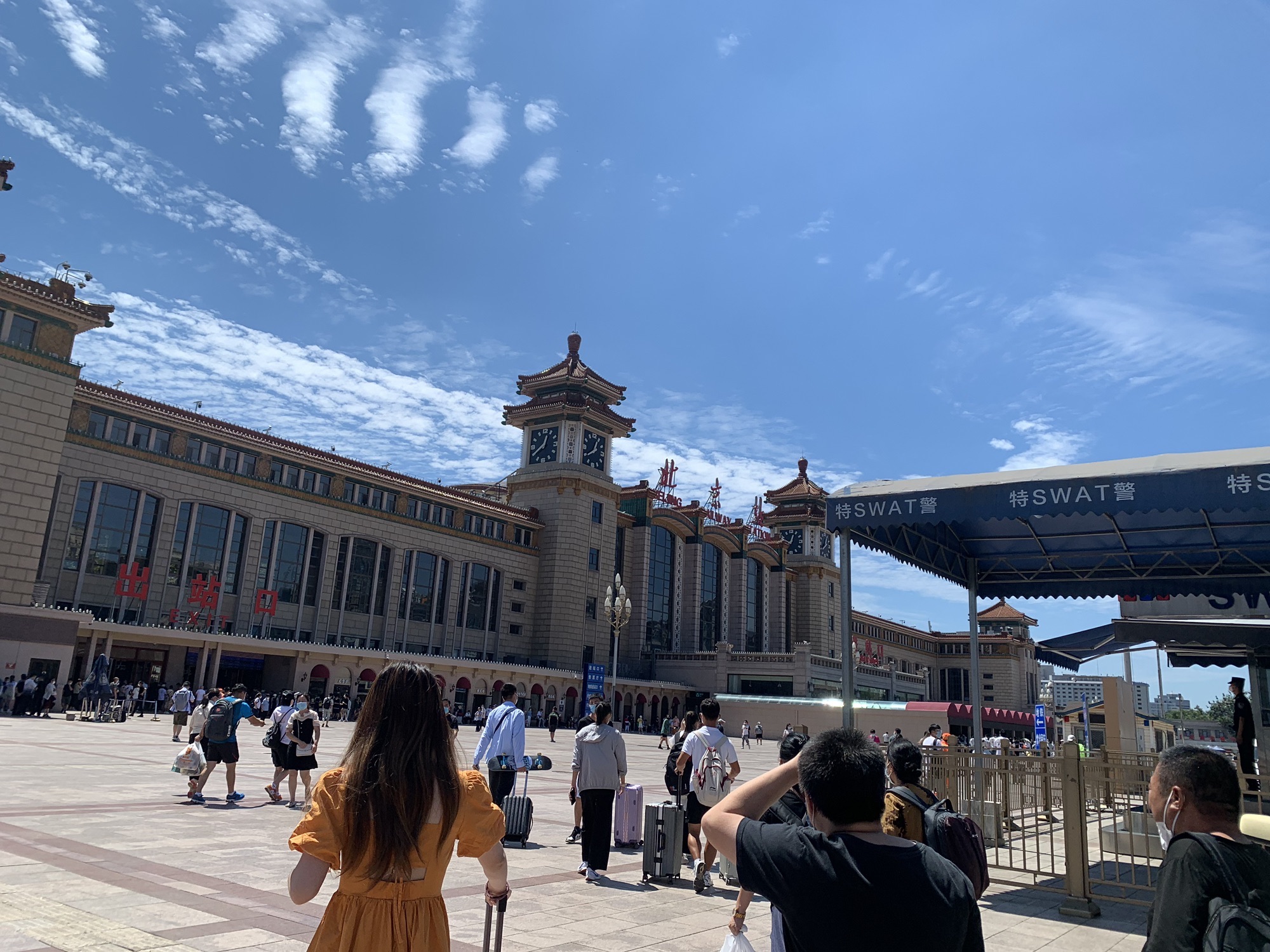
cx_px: 635
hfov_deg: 67.3
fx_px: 954
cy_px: 476
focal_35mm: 26
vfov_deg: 53.1
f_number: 1.8
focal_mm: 4.25
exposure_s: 1/2915
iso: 25
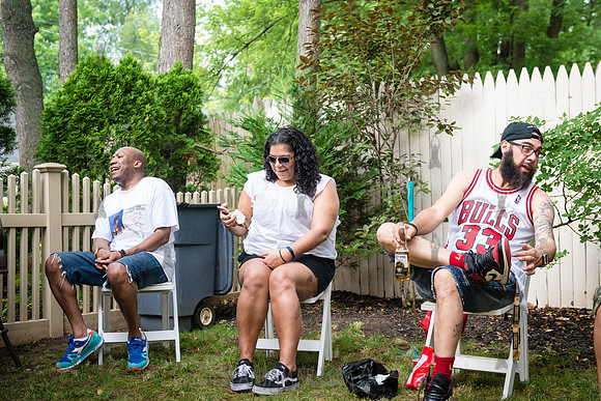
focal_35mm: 48
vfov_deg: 28.1
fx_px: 801
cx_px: 300
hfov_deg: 41.1
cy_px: 200
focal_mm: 48
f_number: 4
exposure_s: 1/500
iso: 1600
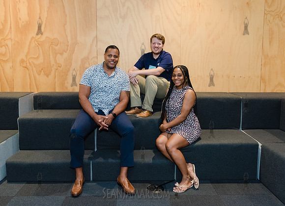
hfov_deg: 61.8
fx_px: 238
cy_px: 89
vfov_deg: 46.7
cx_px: 140
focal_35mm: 29
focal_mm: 24
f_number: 4.5
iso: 2500
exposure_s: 1/250
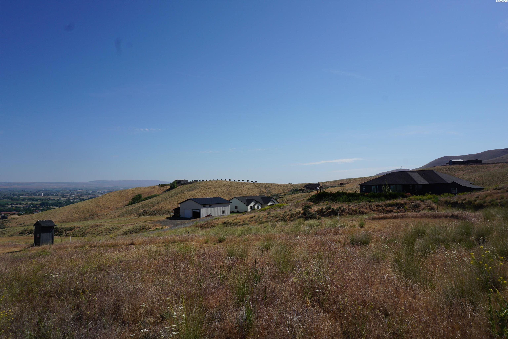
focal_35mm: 24
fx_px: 339
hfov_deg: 73.7
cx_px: 254
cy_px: 170
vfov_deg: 53.2
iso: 100
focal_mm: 16
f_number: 11
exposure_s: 1/320
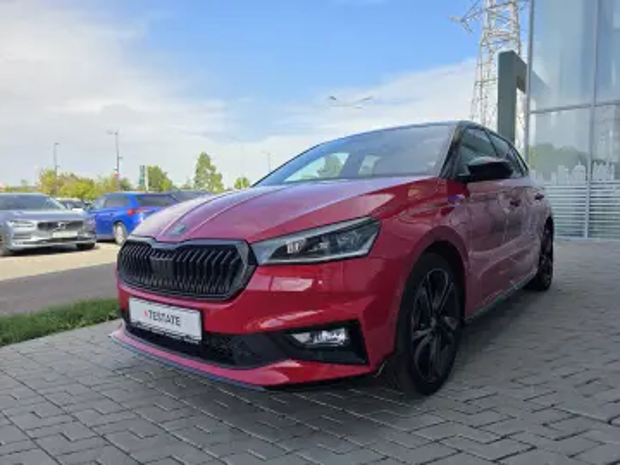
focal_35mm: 23
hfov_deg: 73.9
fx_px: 412
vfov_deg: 58.9
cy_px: 232
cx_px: 310
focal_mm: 6.3
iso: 80
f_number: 1.7
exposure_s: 1/3084
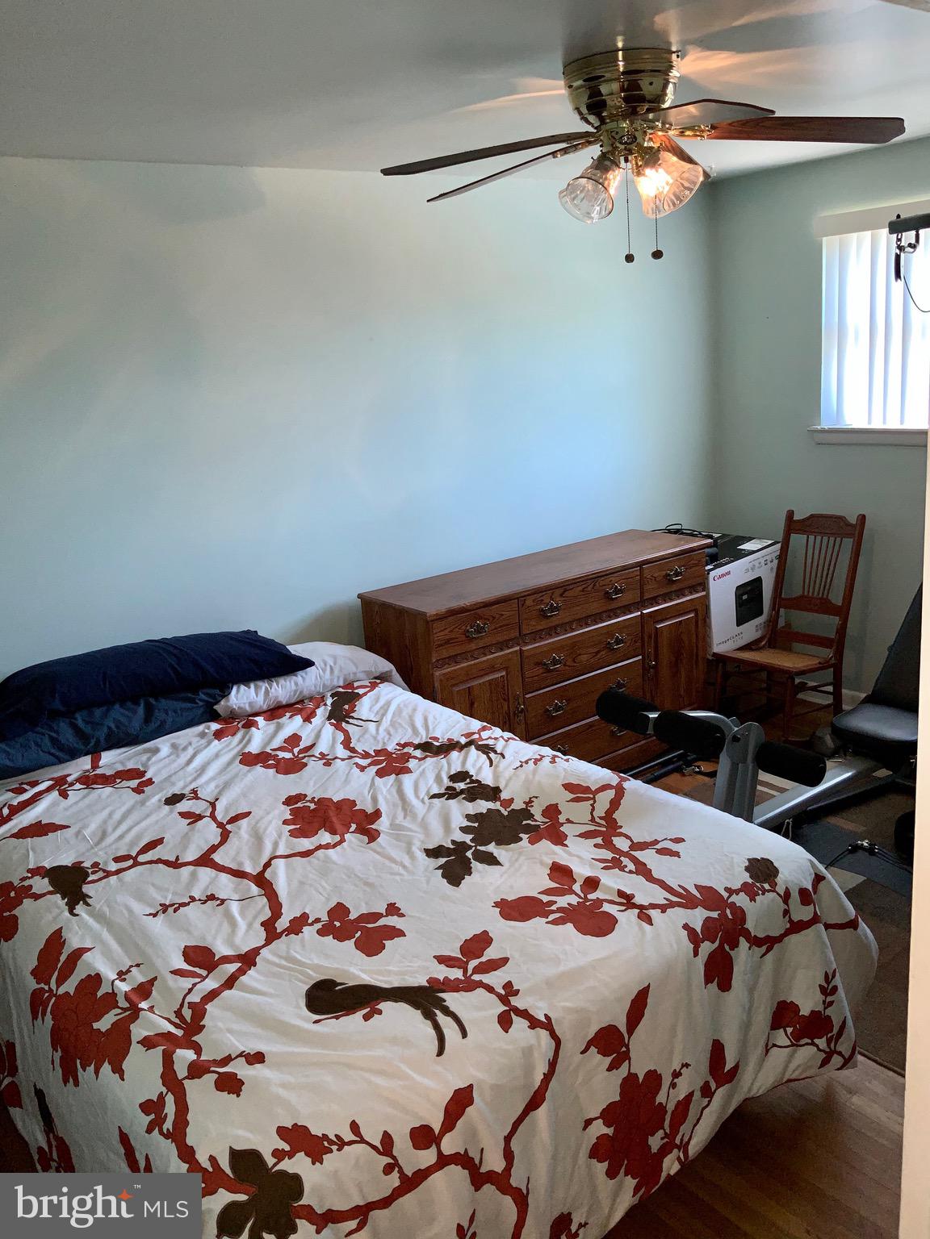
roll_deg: +4.0
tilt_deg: -14.8
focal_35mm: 29
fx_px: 1039
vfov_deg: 61.7
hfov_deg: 48.2
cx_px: 465
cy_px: 620
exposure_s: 1/60
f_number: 1.8
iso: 32
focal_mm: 3
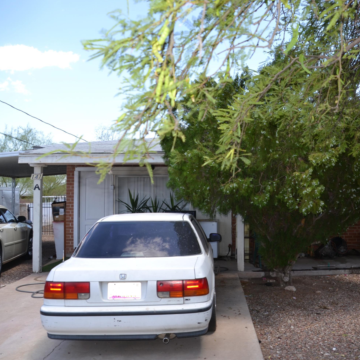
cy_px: 182
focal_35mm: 35
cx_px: 261
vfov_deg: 47.2
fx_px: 412
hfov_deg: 45.9
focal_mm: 18
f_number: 5.6
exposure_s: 1/200
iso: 100
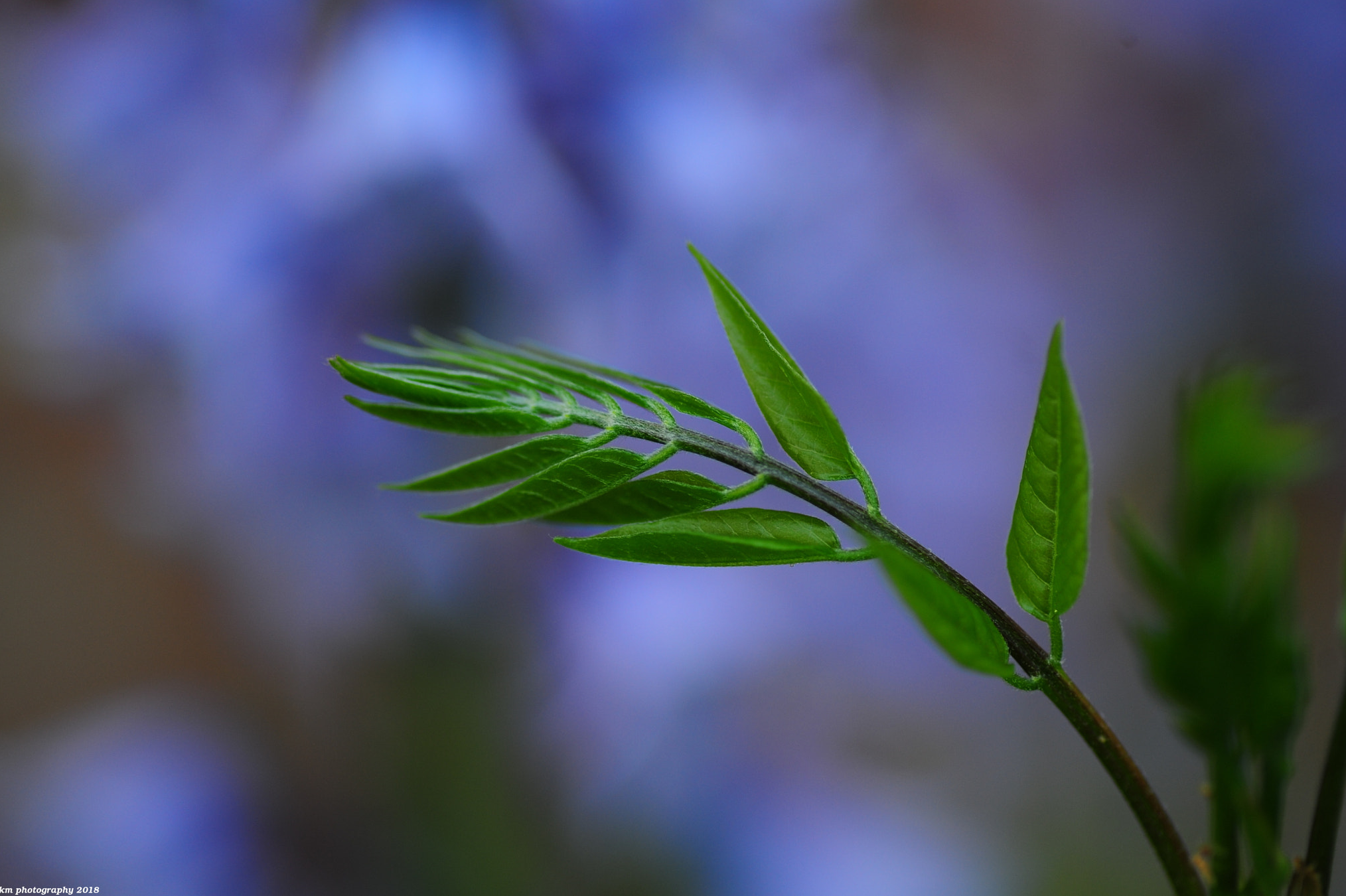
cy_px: 445
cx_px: 672
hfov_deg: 20.2
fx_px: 3774
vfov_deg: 13.5
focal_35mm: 101
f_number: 4.2
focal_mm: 100
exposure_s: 1/250
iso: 400
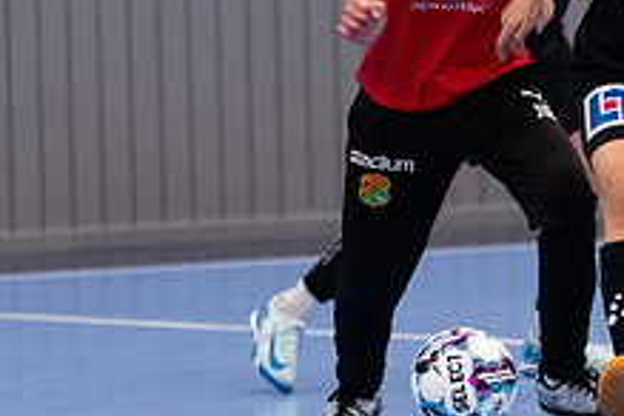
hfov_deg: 3.7
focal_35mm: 557
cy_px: 110
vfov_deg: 2.5
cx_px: 507
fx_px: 9654
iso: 5000
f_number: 3.2
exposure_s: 1/500
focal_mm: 140
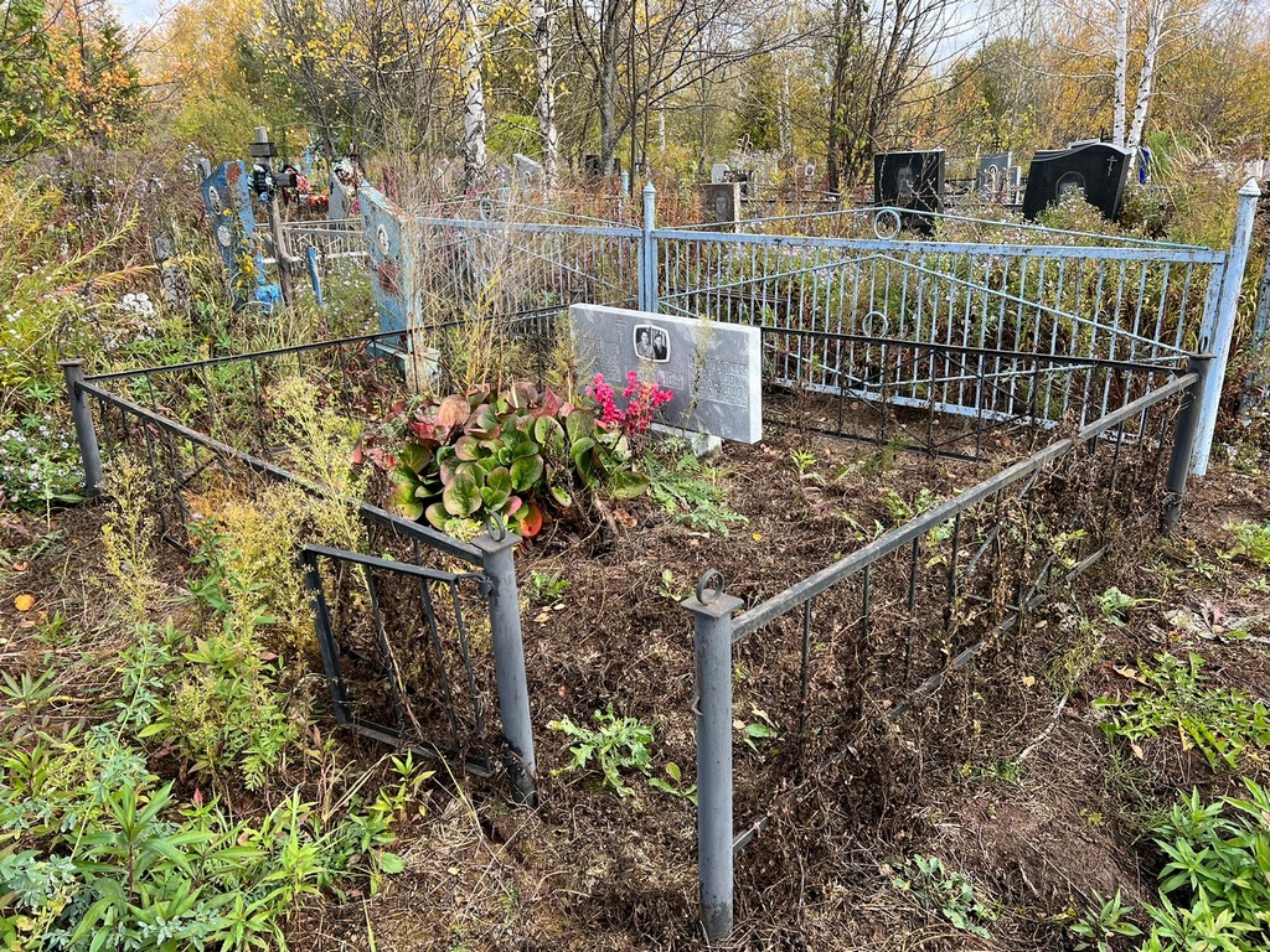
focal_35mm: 26
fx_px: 954
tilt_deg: -18.6
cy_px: 476
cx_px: 635
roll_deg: +0.6
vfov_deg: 53.1
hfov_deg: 67.3
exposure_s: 1/567
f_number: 1.5
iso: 50
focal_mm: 5.7
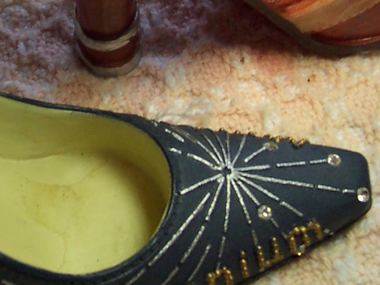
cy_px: 22
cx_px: 38
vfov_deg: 16.2
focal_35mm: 90
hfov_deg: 21.3
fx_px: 988
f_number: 2.8
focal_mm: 5.6
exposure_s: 1/90
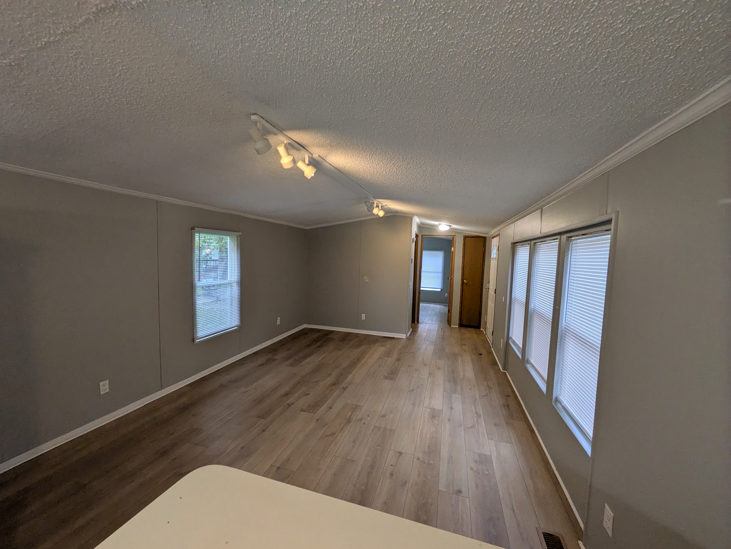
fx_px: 296
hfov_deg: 102.0
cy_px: 274
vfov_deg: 85.7
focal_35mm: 14
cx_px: 366
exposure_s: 1/120
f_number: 2.2
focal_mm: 1.83
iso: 375
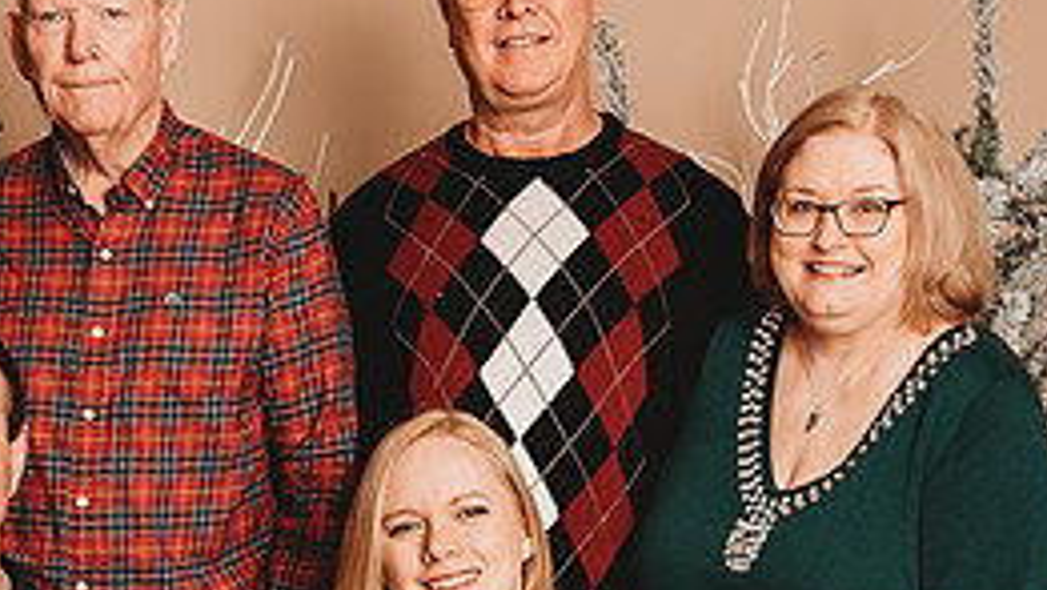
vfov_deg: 14.4
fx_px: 2277
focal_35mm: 82
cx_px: 169
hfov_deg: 25.3
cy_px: 680
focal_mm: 24
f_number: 4
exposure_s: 1/160
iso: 100
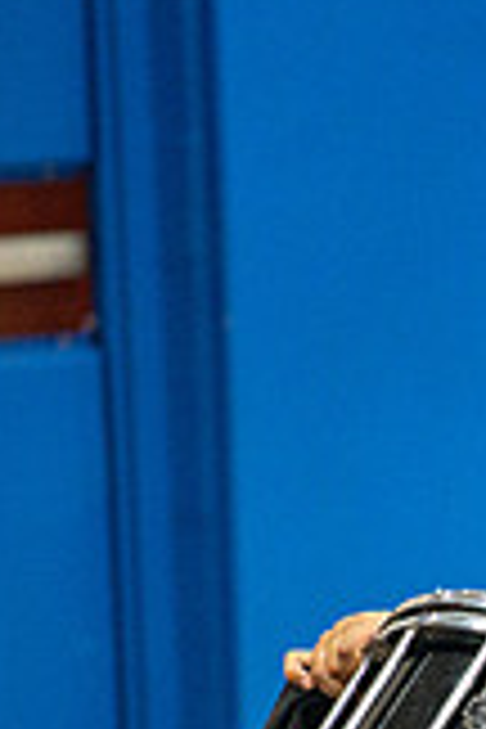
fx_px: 17859
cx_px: 761
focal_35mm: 882
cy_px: 817
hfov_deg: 1.6
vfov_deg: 2.3
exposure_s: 1/500
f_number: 4
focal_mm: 200
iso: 6400
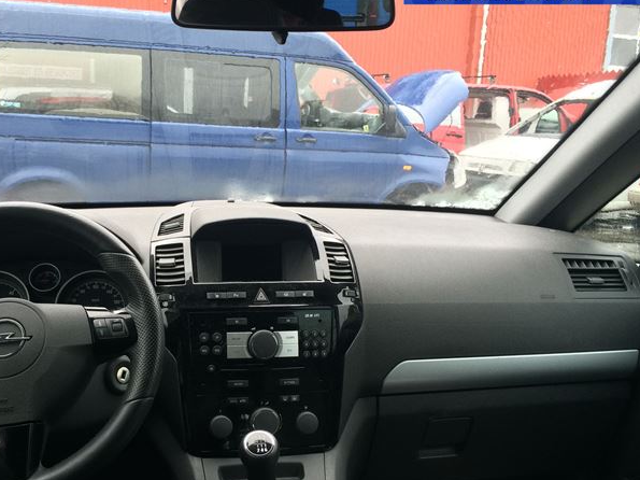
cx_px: 231
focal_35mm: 39
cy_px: 265
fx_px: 721
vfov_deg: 36.8
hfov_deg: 47.3
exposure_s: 1/120
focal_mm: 4.15
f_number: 2.2
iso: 64
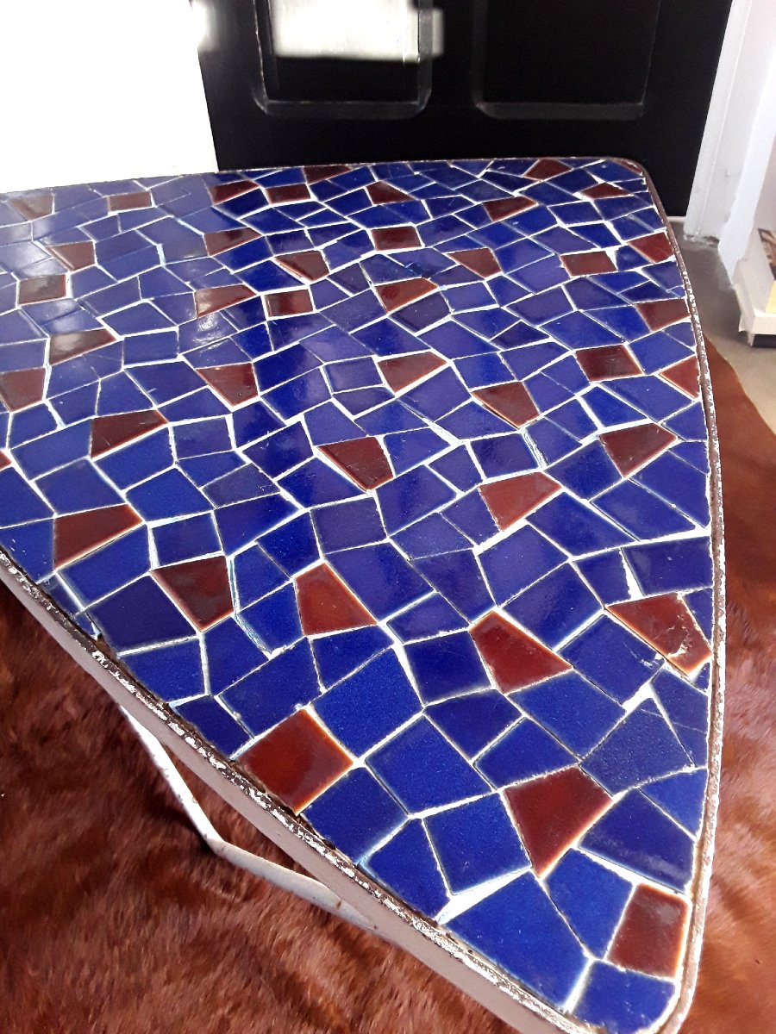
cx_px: 388
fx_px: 807
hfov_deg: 51.4
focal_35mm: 27
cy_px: 517
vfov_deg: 65.3
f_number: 1.9
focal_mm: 2.91
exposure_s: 1/33
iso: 200
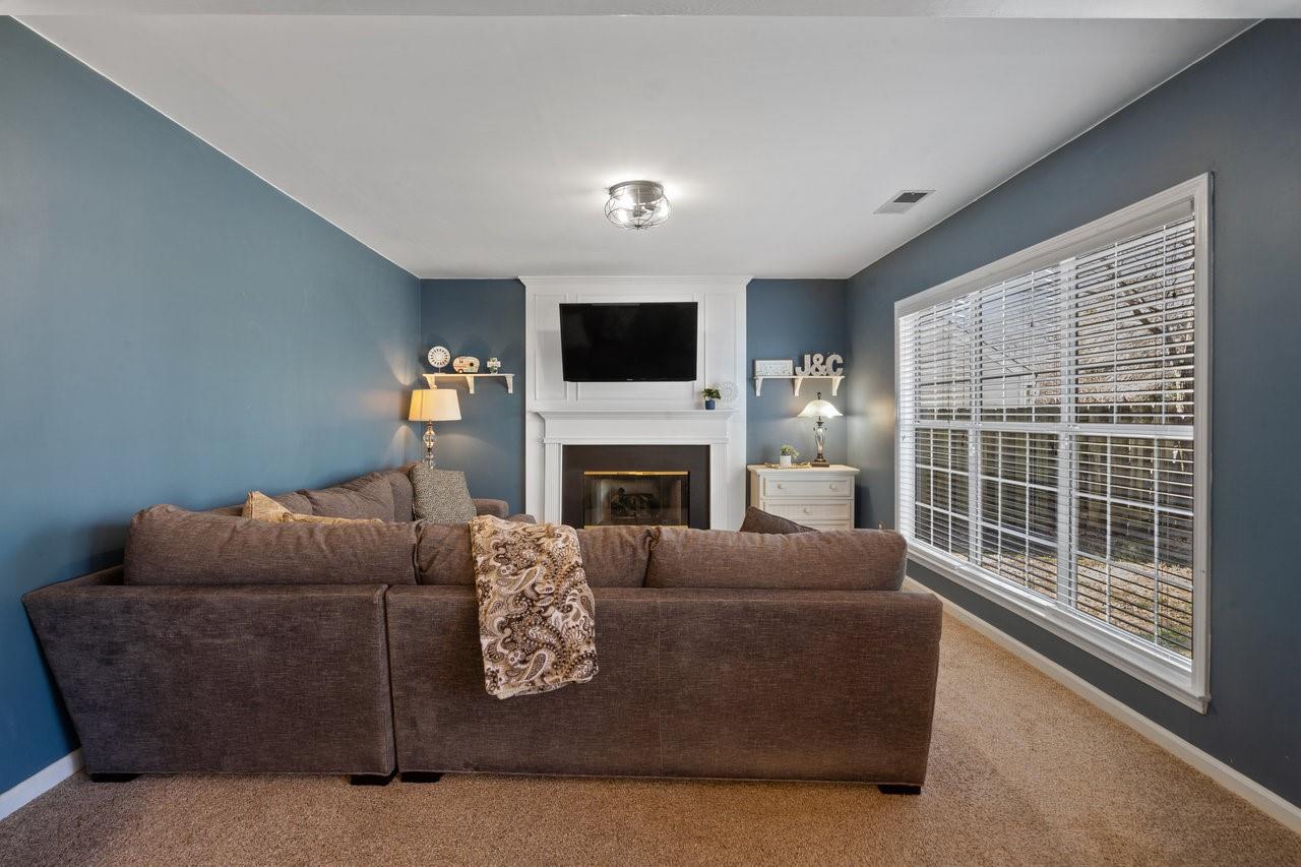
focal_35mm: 16
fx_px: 578
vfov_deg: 73.7
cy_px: 434
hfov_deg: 96.7
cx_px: 650
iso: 100
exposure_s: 1.3
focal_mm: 16
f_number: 13
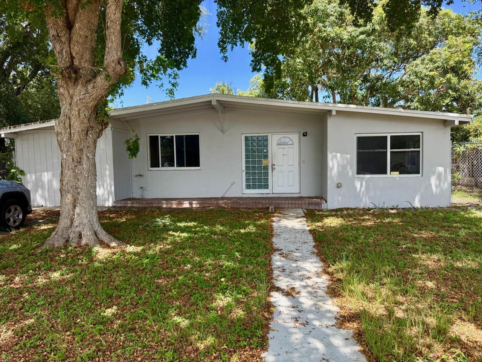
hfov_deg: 71.6
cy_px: 181
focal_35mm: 24
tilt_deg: -3.4
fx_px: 334
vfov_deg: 56.8
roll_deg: +1.3
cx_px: 241
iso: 100
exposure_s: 1/1250
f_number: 1.78
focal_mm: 6.76
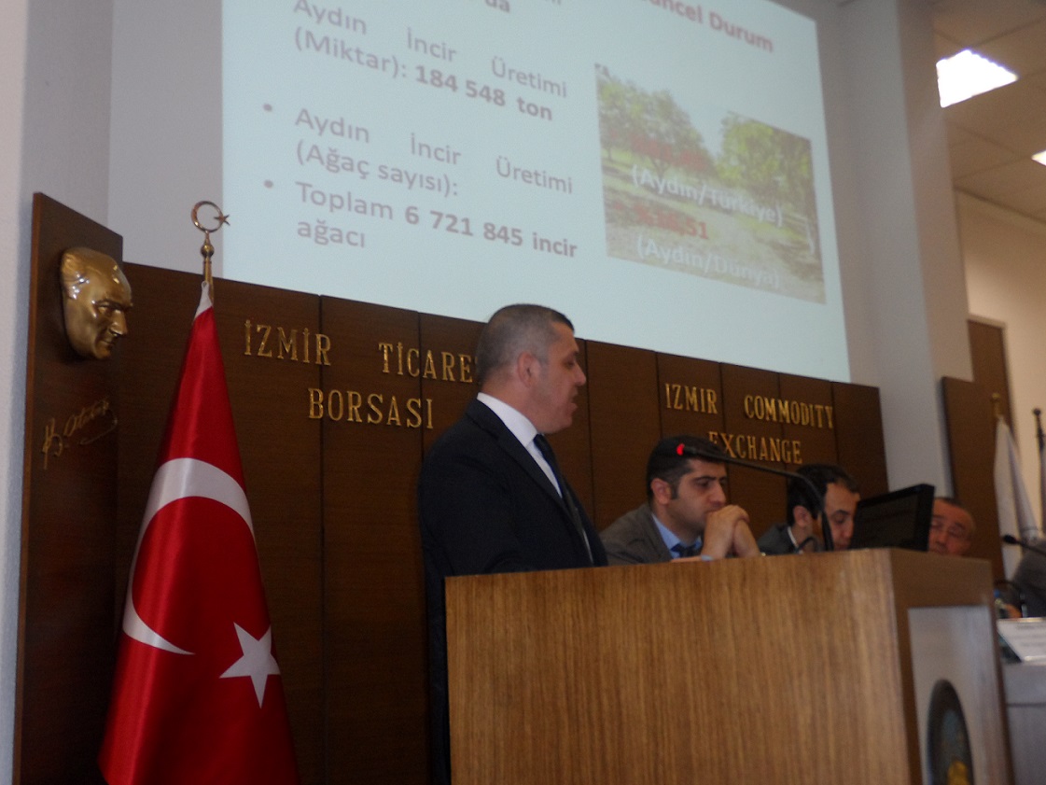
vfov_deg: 35.1
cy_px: 392
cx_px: 523
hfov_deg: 45.8
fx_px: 1239
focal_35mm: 41
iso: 240
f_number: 3.7
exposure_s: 1/45
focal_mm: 6.8
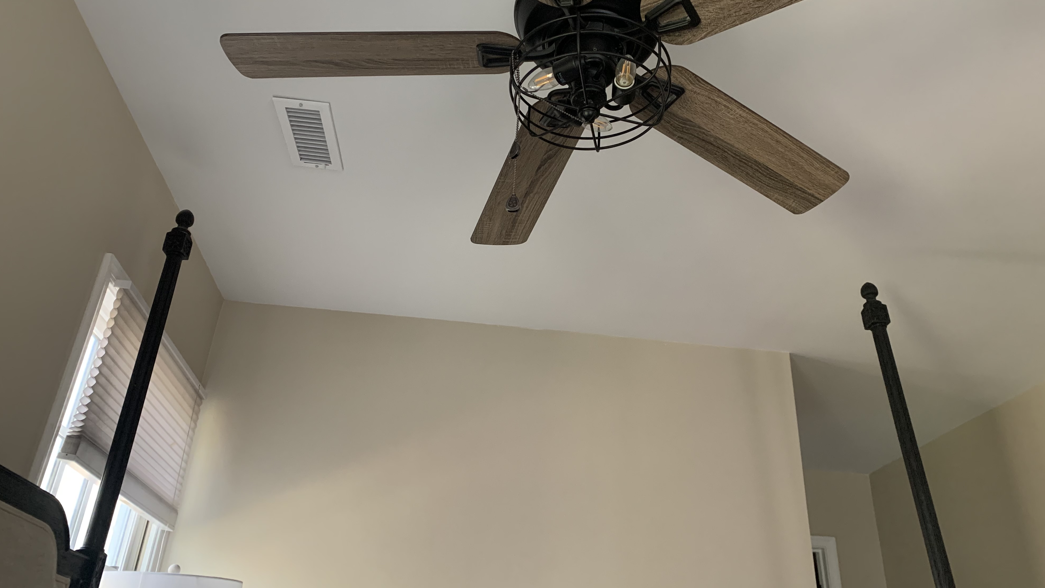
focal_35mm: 29
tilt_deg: +29.0
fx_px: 804
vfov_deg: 40.1
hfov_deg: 66.1
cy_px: 267
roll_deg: -3.0
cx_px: 513
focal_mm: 4.25
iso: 320
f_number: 1.8
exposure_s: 1/60
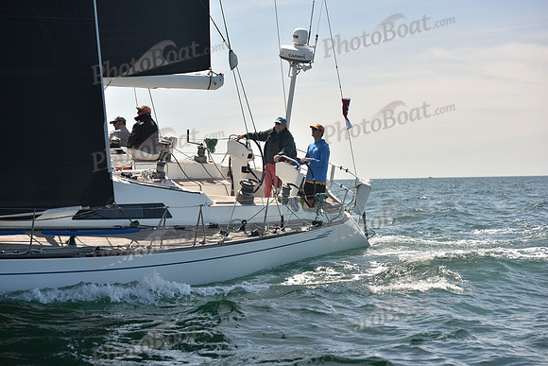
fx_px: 1248
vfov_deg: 16.7
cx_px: 274
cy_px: 183
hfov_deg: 24.8
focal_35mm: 82
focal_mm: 82
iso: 250
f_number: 5
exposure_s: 1/640
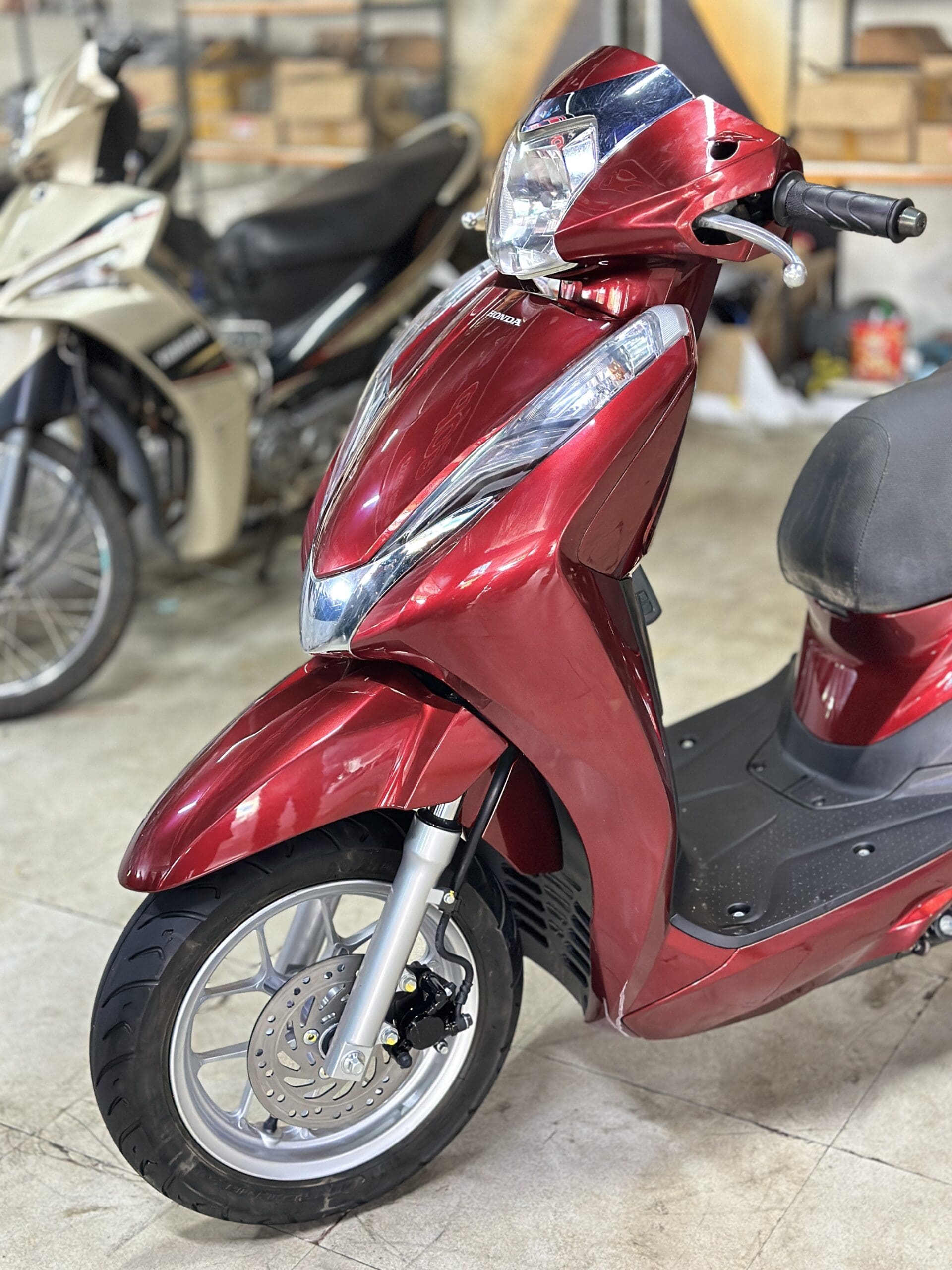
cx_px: 476
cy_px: 635
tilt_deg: -20.6
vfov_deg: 39.7
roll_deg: +1.5
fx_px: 1760
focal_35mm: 48
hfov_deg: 30.3
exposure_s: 1/25
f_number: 1.78
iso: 640
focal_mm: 6.86
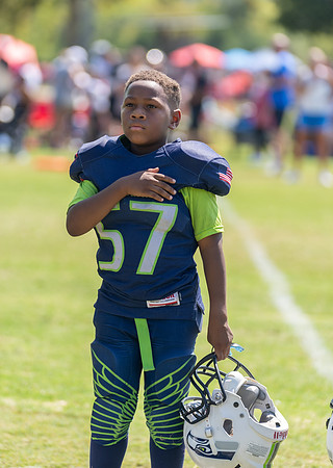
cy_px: 202
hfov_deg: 5.7
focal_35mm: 250
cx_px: 151
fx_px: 3321
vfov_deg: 8.1
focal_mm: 150
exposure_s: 1/800
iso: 100
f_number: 2.8
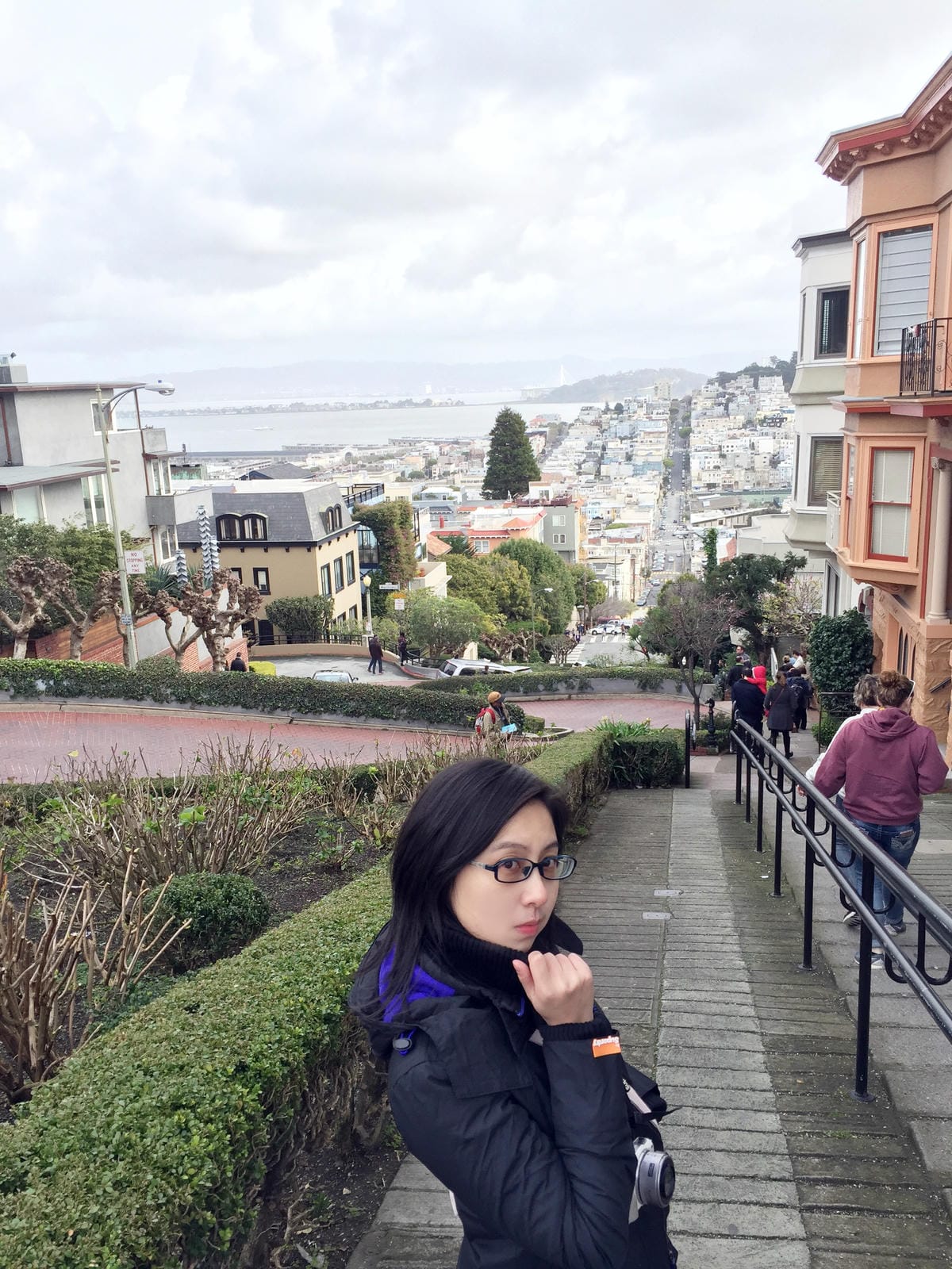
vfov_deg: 61.7
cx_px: 476
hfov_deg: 48.2
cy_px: 634
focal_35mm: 29
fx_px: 1063
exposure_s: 1/565
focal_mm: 4.15
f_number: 2.2
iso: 32
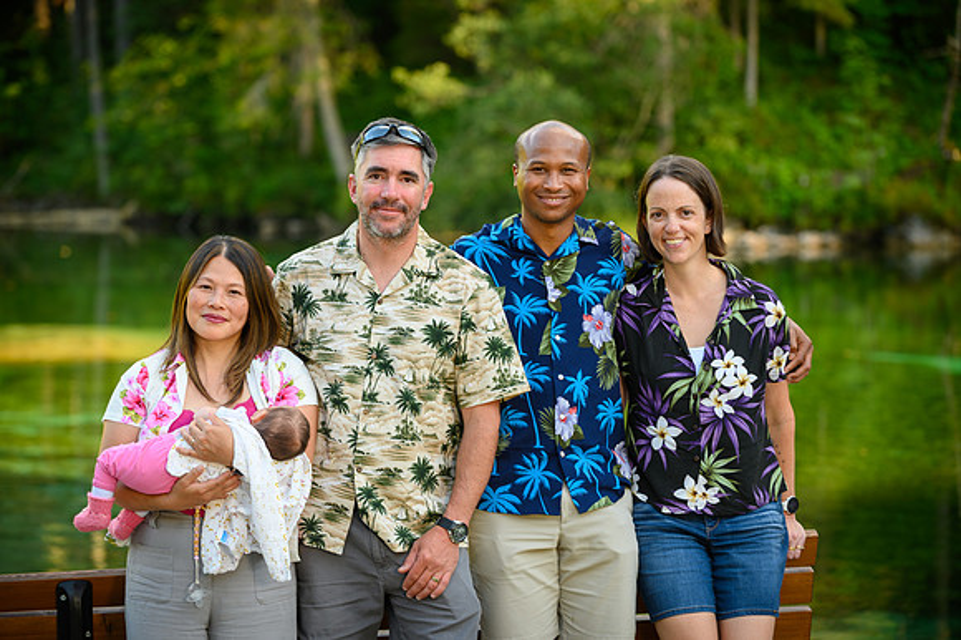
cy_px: 320
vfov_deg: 11.4
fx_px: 3201
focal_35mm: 120
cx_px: 480
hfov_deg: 17.1
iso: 100
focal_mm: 120
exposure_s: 1/80
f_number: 4
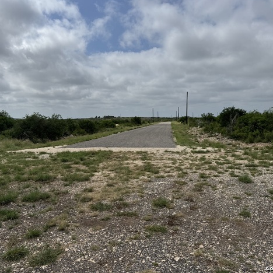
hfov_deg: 55.6
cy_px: 139
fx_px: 259
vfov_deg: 55.6
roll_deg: +1.2
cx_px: 126
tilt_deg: -4.9
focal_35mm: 29
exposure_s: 1/10417
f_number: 1.78
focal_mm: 6.76
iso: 80
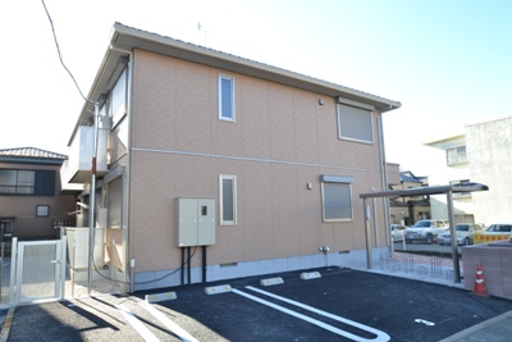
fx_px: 320
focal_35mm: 22
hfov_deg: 77.3
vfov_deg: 56.2
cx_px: 256
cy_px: 171
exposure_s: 1/160
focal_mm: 15
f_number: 6.3
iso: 200
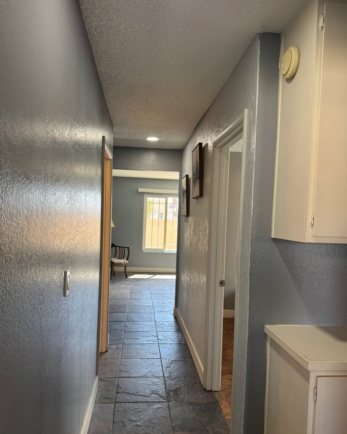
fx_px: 334
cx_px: 171
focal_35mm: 26
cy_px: 234
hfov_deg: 54.9
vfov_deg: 65.9
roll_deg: -2.2
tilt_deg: -2.8
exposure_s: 1/120
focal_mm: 6.76
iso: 100
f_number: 1.78
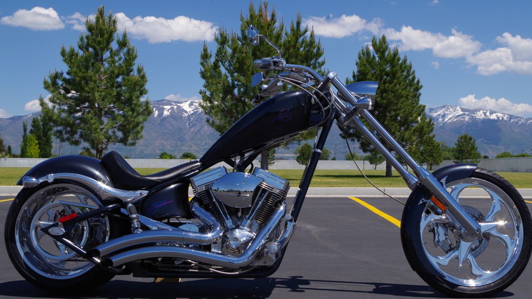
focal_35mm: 49
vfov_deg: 24.4
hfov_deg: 42.1
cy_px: 158
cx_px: 270
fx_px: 691
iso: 100
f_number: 11
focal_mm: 30.63
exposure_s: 1/200
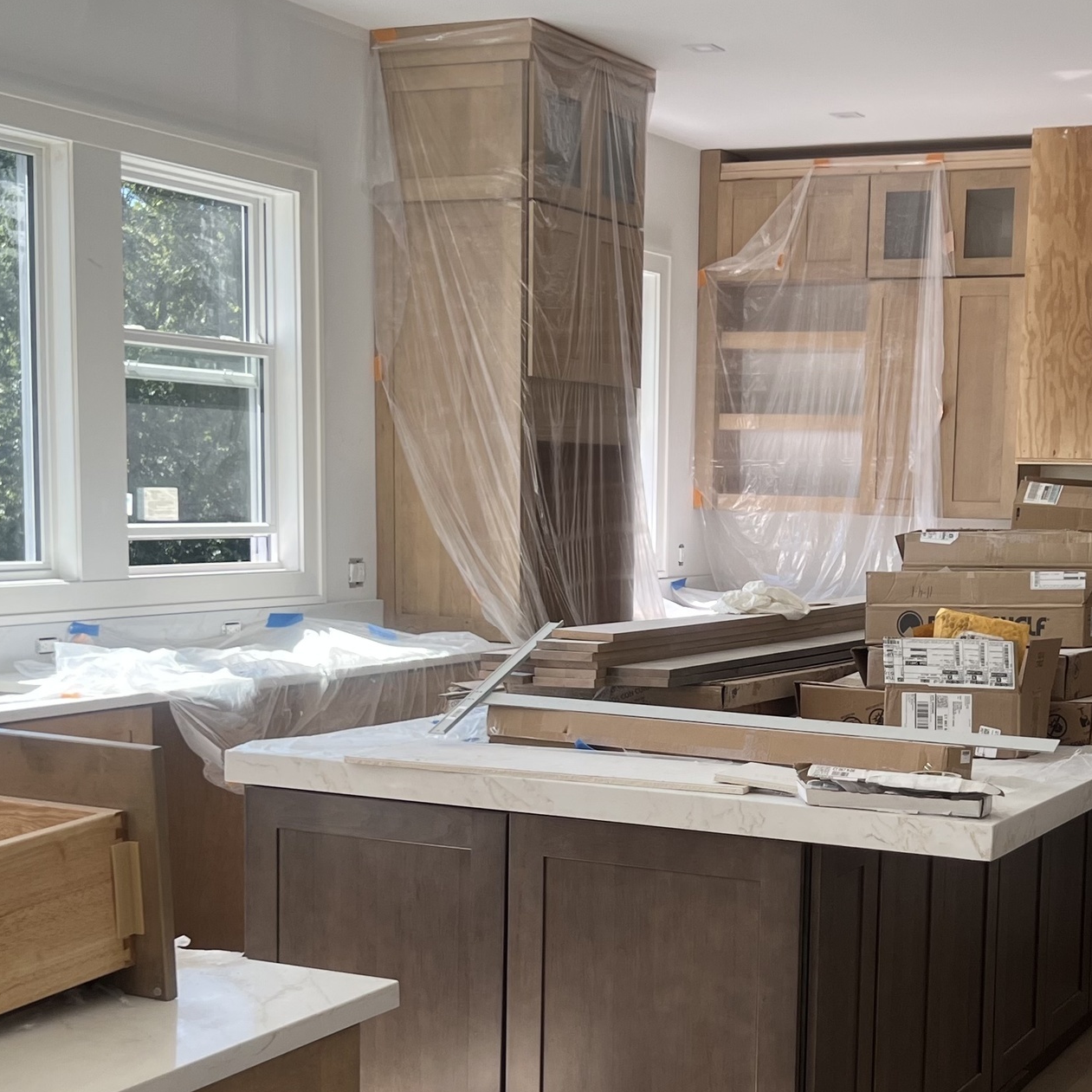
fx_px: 1999
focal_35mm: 56
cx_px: 728
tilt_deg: -7.6
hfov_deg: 30.3
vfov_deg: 30.3
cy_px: 737
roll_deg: -1.5
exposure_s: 1/572
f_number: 1.5
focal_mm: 5.7
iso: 50
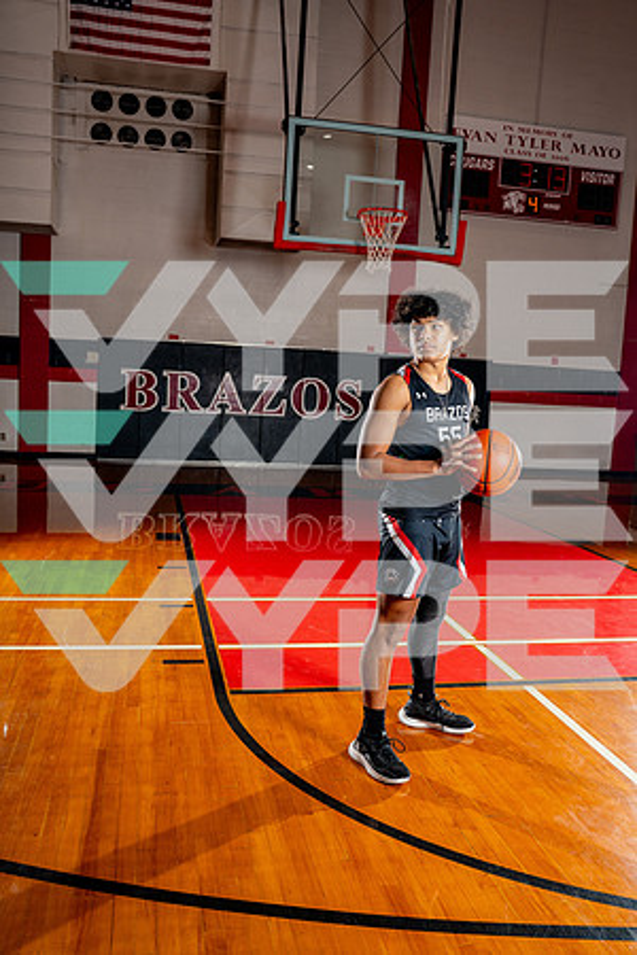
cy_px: 478
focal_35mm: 30
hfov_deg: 43.6
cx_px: 318
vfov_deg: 61.9
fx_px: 796
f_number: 5.6
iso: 100
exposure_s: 1/250
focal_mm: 30
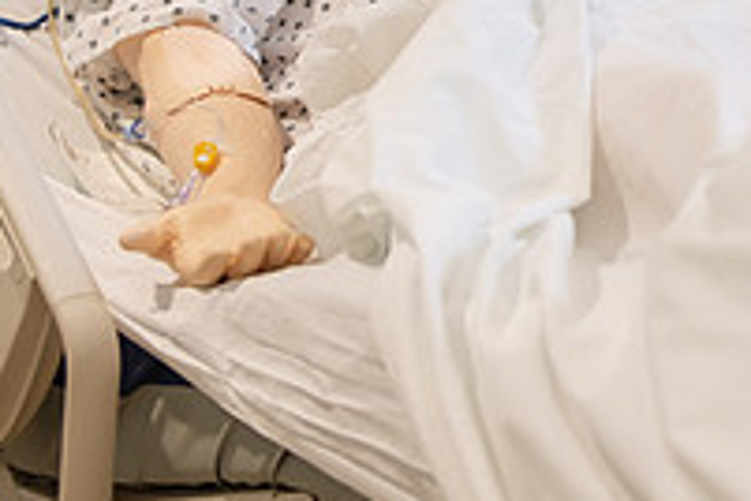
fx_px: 2169
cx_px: 762
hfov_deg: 19.1
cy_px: -155
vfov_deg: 12.7
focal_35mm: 104
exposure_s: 1/125
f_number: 3.5
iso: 800
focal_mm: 36
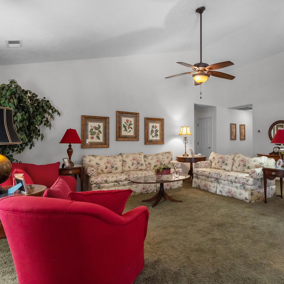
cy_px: 143
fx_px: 195
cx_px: 176
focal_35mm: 21
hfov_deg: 71.1
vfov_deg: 72.1
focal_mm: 16
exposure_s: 1/15
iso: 1250
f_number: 8
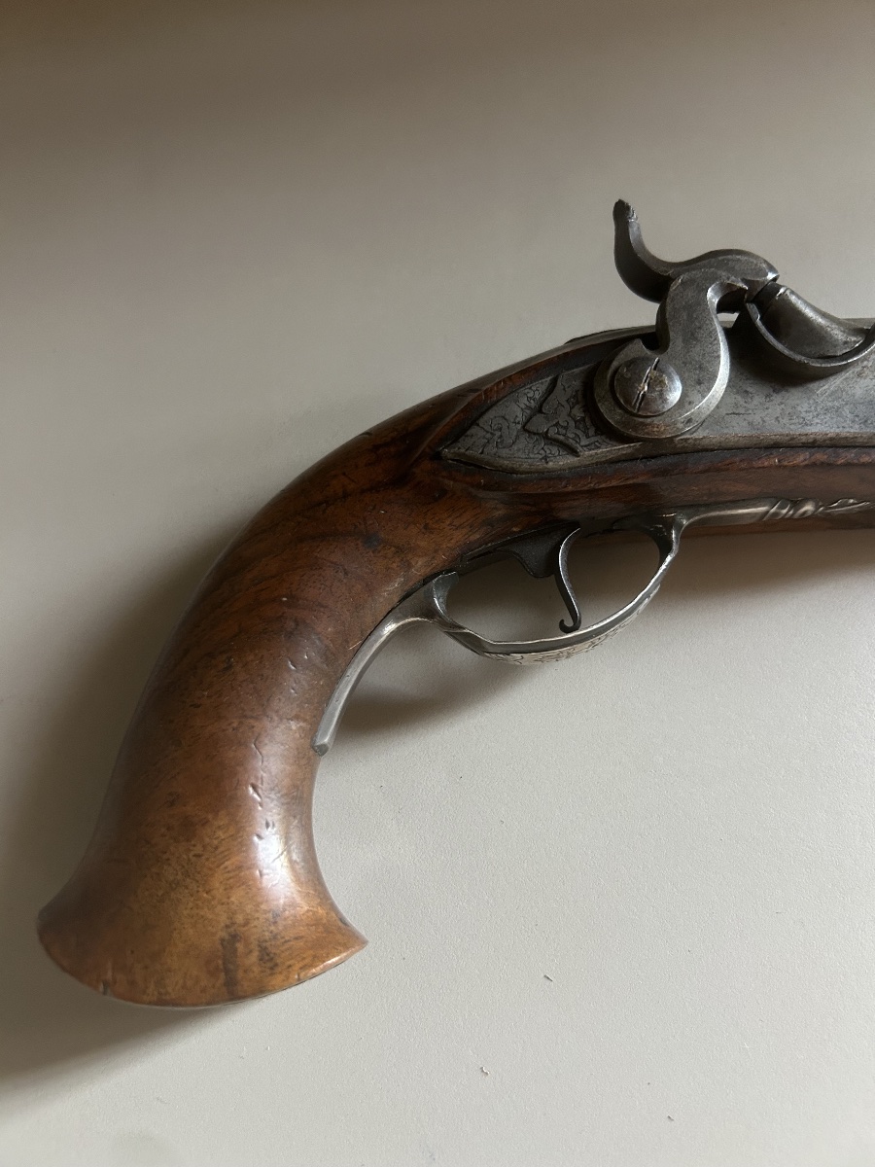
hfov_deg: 53.1
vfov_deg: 67.3
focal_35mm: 26
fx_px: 876
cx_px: 438
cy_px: 584
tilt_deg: -69.5
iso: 320
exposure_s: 1/60
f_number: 1.5
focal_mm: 5.7
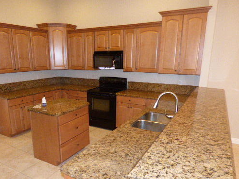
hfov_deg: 66.9
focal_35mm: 26
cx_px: 100
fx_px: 180
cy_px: 105
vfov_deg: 52.8
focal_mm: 3.58
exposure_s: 1/60
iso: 800
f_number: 2.8
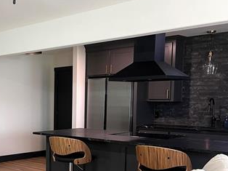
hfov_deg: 33.2
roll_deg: +0.0
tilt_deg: -3.2
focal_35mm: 53
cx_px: 1
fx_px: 349
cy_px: 122
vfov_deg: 27.2
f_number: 1.5
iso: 100
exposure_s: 1/60
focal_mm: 5.7
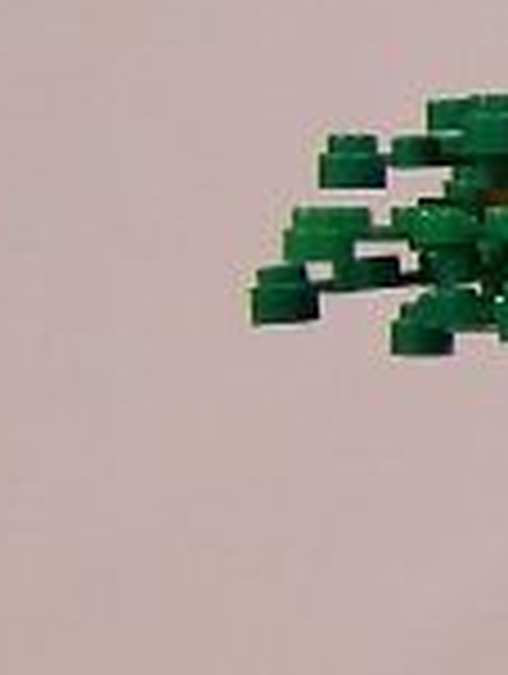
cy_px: 333
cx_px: 1591
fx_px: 5054
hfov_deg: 5.4
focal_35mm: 259
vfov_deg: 7.6
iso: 80
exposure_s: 1/8
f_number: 2.8
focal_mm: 6.3
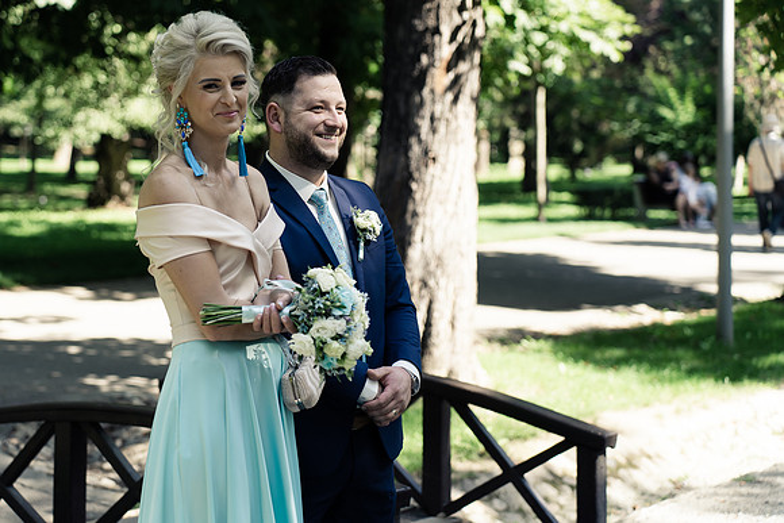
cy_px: 232
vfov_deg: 16.7
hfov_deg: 24.7
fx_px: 1784
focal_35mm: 82
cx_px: 319
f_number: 2.8
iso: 125
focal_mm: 69
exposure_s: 1/320
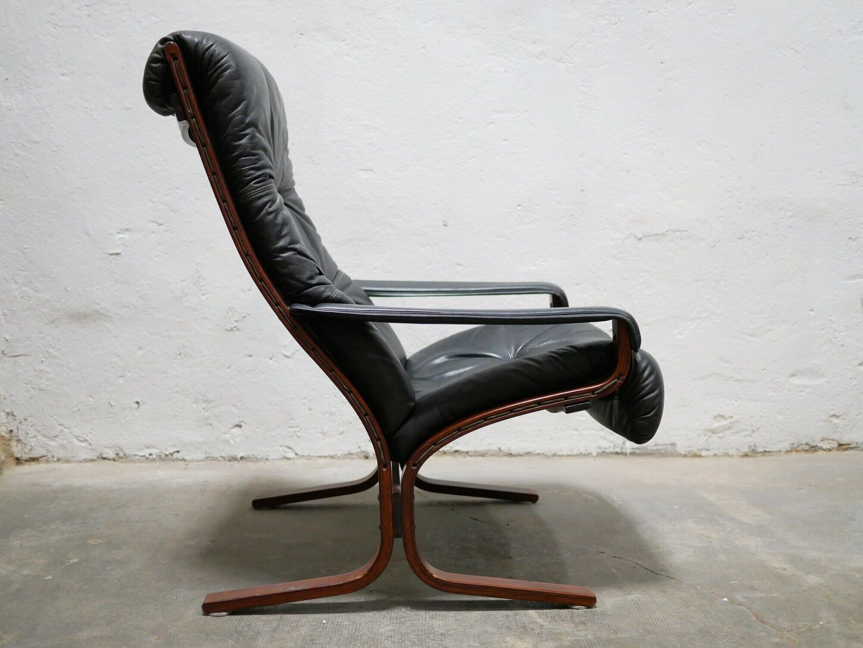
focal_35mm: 40
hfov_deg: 46.8
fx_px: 998
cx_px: 432
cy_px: 324
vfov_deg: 36.0
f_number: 1.7
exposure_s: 1/60
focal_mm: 20
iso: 1600
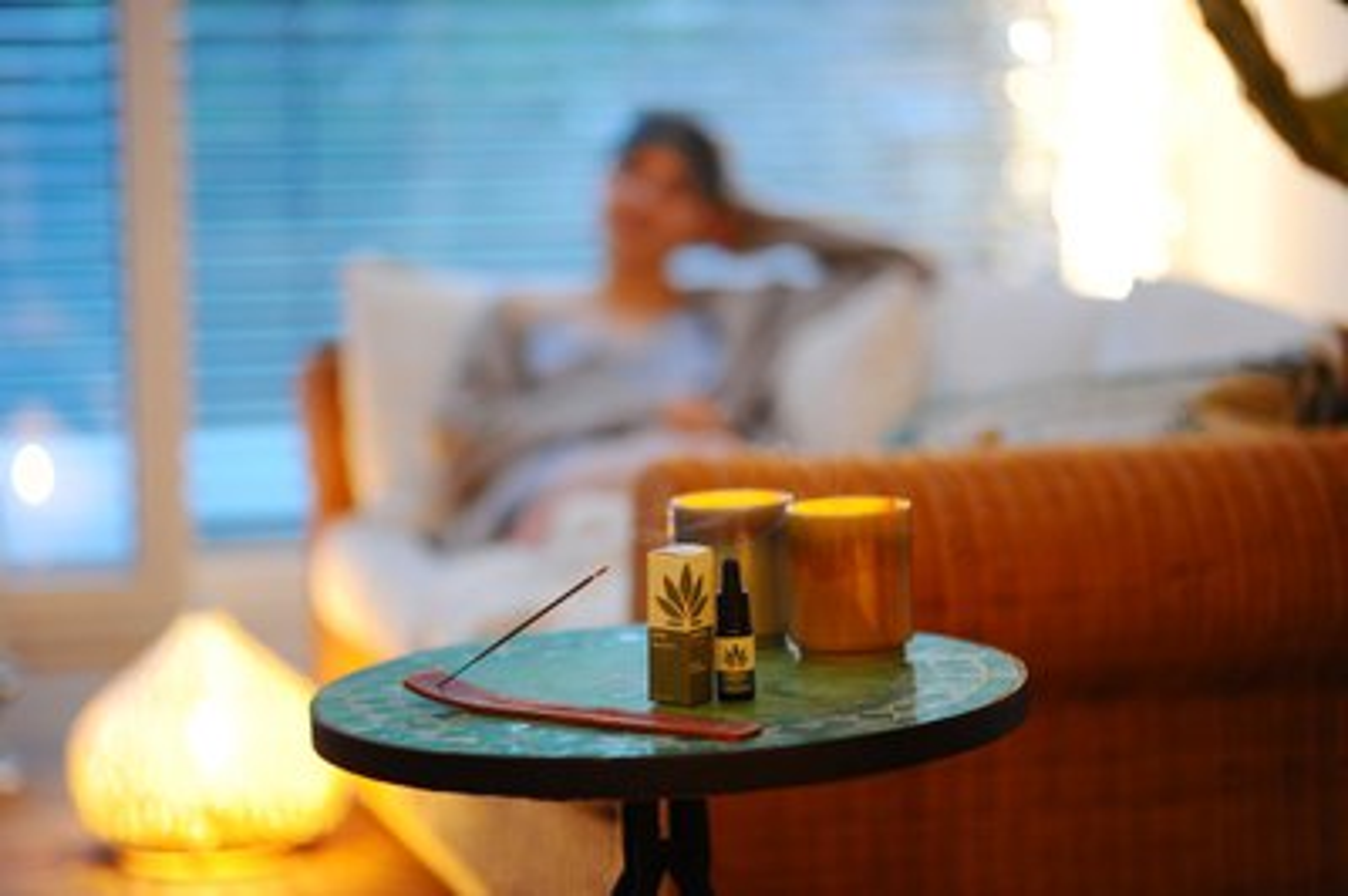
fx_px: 3180
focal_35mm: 85
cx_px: 674
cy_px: 448
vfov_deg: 16.0
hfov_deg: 23.9
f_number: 1.8
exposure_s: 1/60
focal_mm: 85
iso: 1250
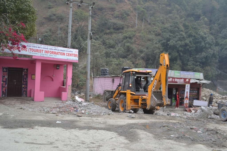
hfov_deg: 53.1
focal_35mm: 36
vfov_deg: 36.9
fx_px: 227
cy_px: 76
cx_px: 114
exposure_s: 1/125
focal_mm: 24
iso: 400
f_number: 5.6
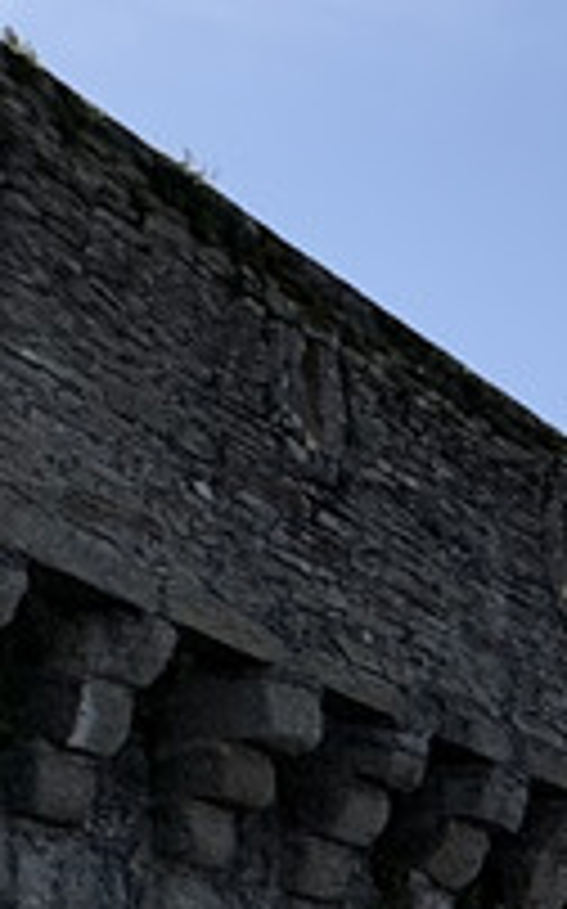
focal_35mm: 88
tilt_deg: -1.8
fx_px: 2179
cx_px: 2016
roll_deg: +0.6
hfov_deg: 9.2
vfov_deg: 19.7
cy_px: 1449
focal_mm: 2.22
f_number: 2.2
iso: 50
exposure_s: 1/3390
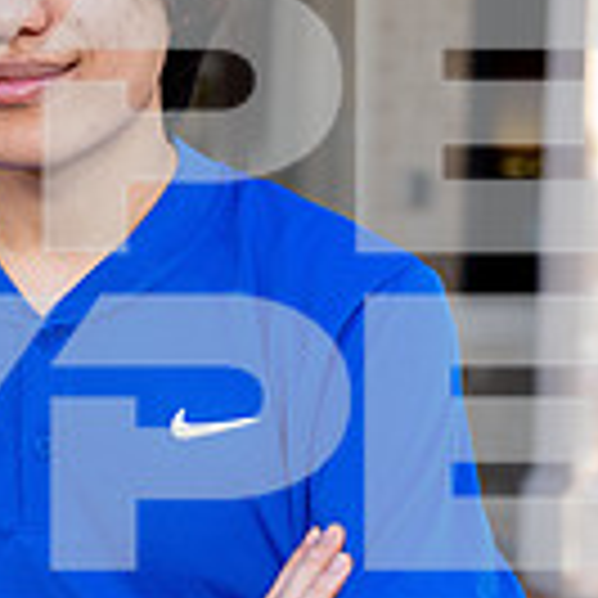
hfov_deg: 10.4
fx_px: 3264
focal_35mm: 167
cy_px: 436
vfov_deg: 10.4
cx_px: 0
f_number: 4
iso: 100
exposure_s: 1/250
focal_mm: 58
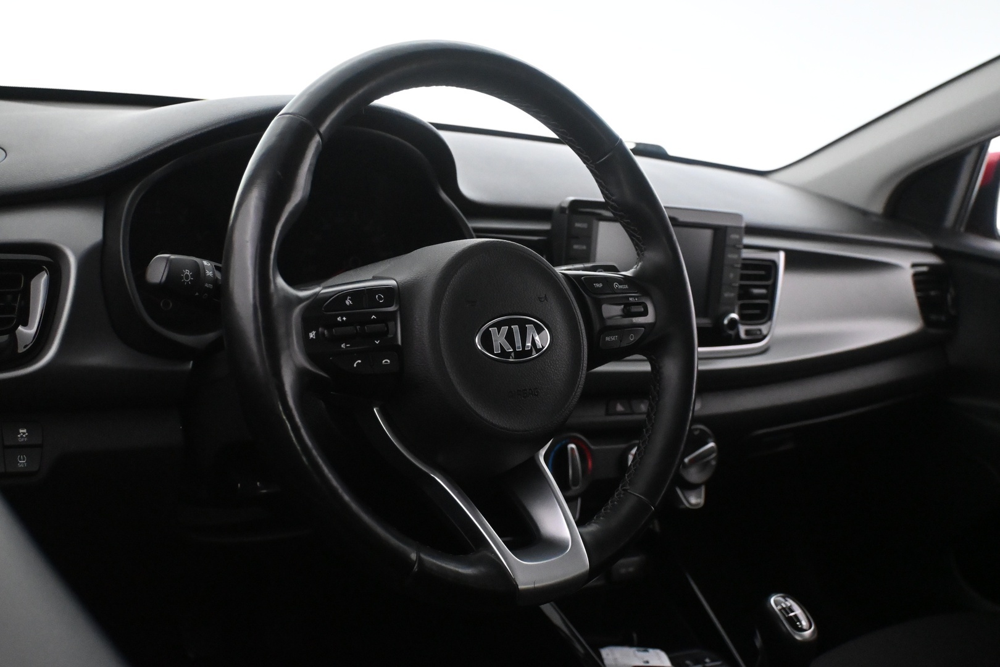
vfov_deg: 34.2
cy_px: 334
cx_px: 500
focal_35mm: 39
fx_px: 1083
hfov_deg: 49.6
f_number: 4.5
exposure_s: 1/60
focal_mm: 26
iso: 5600
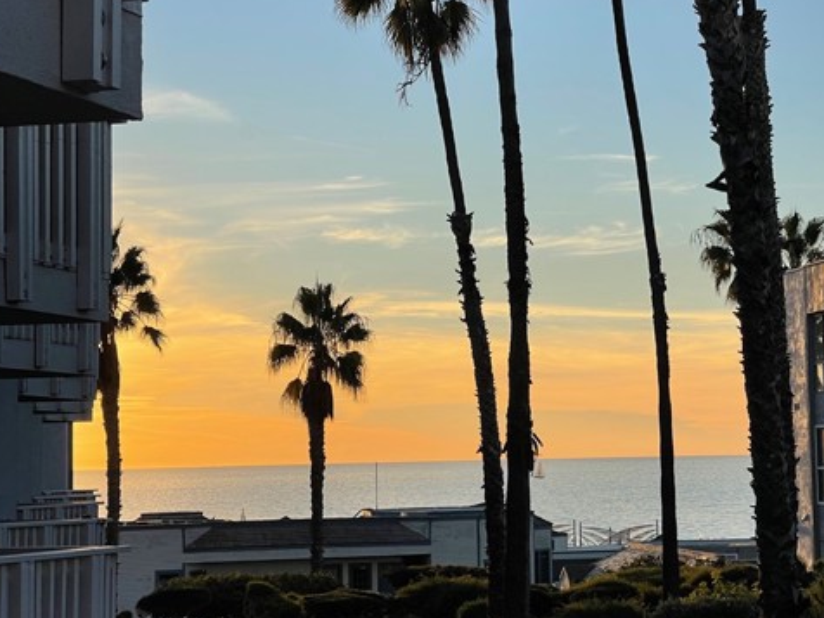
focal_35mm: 86
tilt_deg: +2.5
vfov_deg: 17.2
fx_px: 2047
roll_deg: +1.5
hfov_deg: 22.7
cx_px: 528
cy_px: 320
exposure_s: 1/1248
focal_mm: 7.5
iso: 20
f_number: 2.2
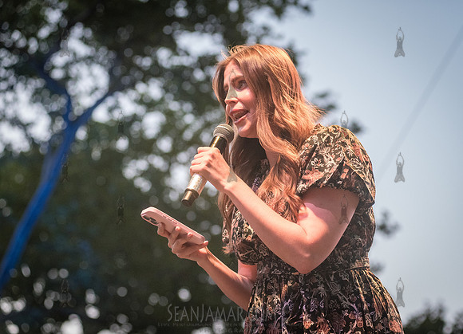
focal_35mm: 103
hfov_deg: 19.3
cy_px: 163
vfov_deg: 14.0
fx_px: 1359
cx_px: 266
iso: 4000
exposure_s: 1/1000
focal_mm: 92
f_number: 4
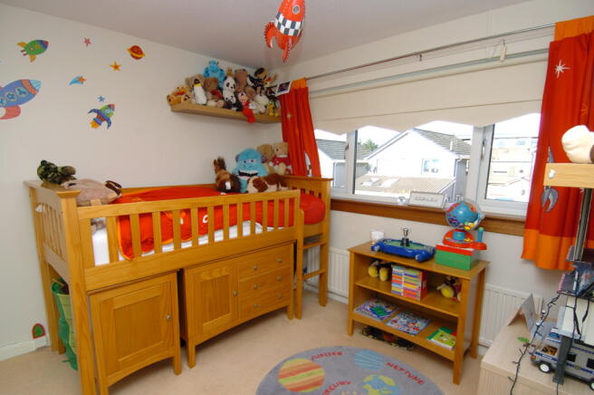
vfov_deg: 67.3
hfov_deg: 90.1
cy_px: 198
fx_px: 297
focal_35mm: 18
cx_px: 297
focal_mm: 12
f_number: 5
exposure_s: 1/160
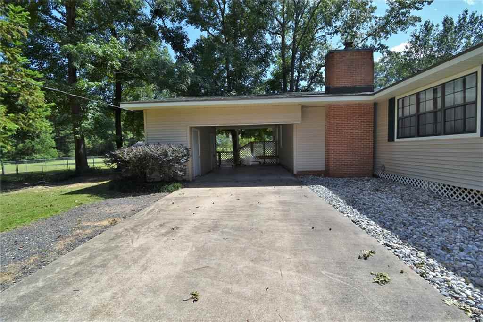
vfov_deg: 77.2
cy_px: 161
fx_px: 201
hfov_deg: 100.4
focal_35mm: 15
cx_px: 242
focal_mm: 10
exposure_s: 1/200
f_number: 10
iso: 100
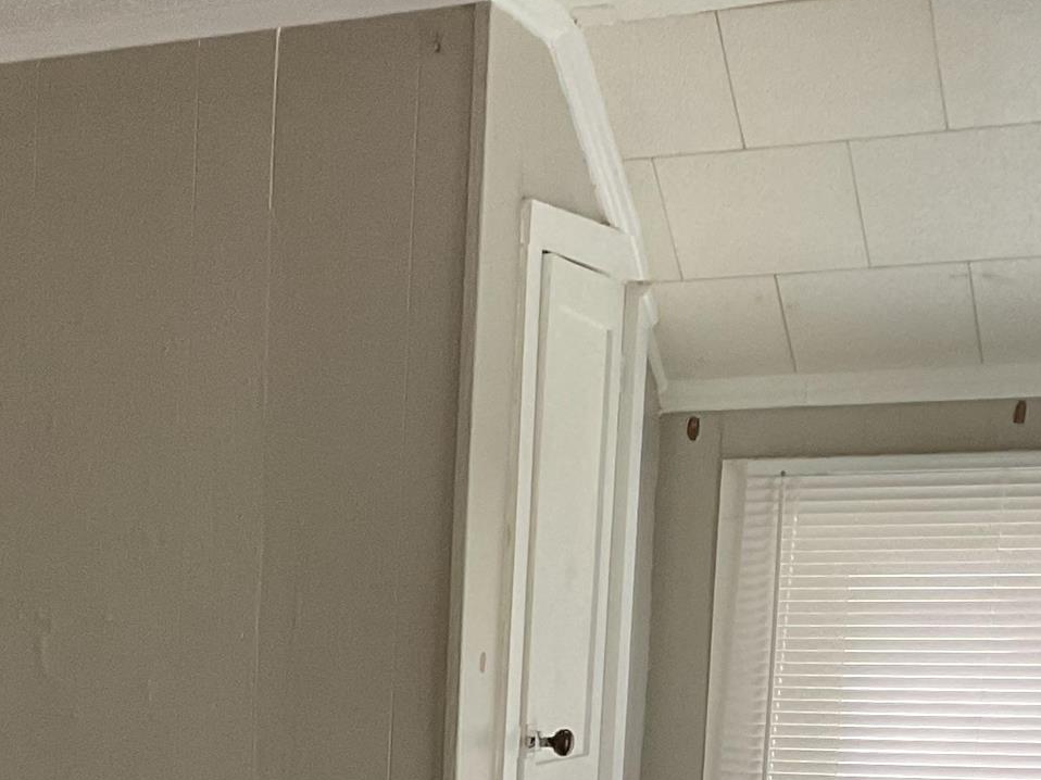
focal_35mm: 93
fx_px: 2796
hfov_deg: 19.3
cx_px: -365
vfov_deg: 15.2
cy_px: 983
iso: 100
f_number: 1.8
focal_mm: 3
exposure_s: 1/60
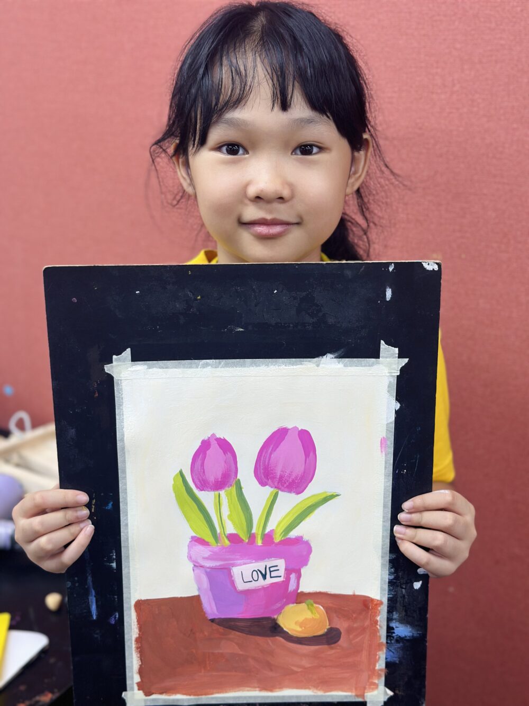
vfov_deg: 39.7
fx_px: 978
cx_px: 264
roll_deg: +0.4
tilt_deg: -21.5
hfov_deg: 30.3
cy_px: 353
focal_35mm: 48
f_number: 1.78
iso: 100
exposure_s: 1/121
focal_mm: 6.86
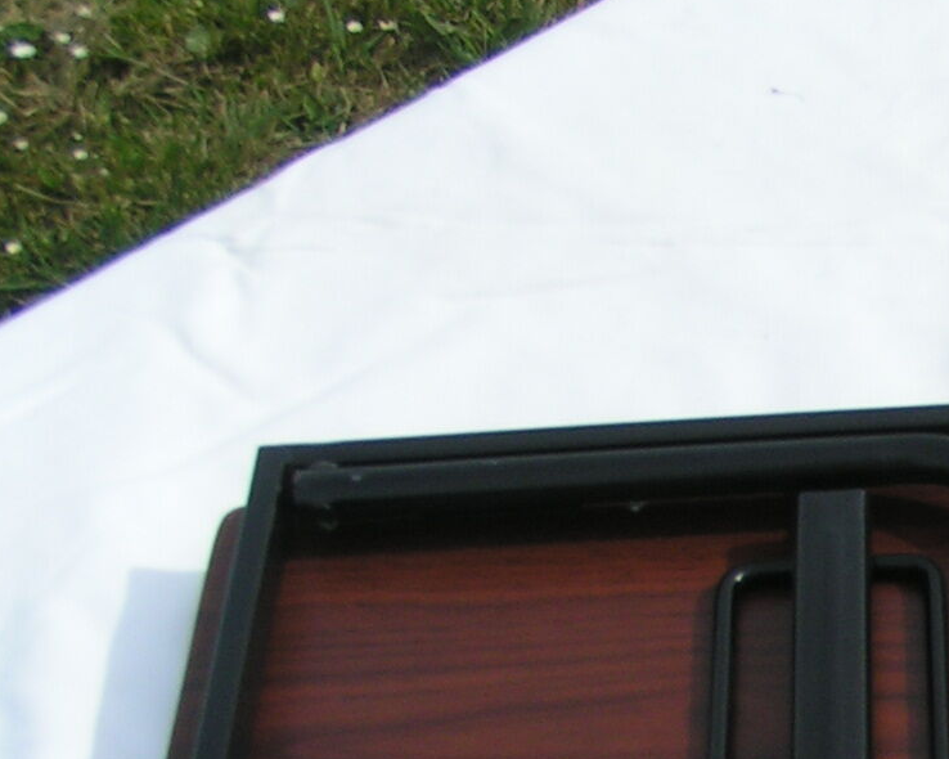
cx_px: 1247
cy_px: 846
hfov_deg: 17.4
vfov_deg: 14.6
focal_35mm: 103
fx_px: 2892
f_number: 5.6
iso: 50
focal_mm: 5.8
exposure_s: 1/400
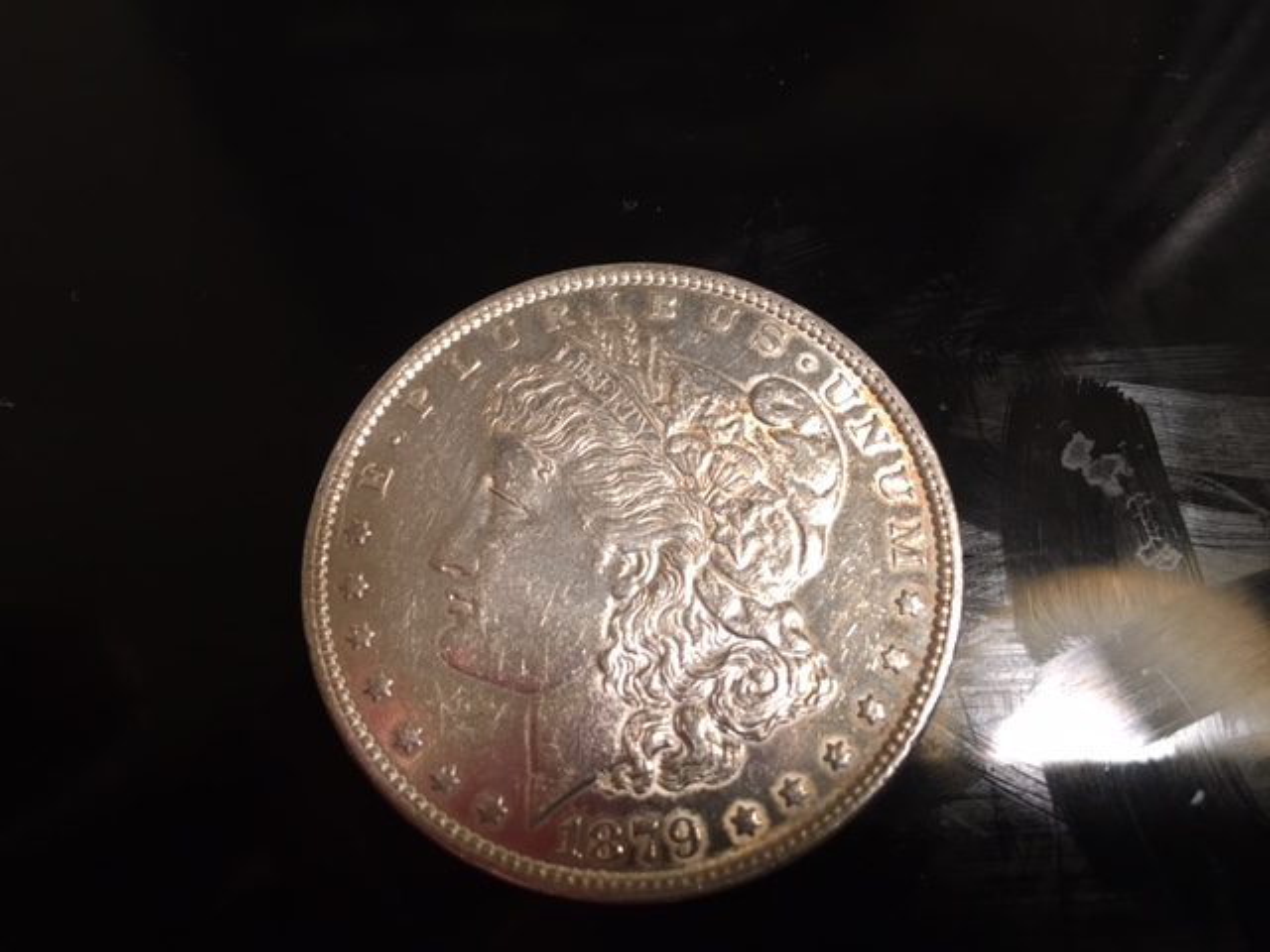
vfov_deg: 48.2
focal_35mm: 29
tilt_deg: -69.2
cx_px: 635
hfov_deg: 61.7
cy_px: 476
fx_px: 1064
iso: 32
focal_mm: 4.15
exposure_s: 1/15
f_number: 2.2
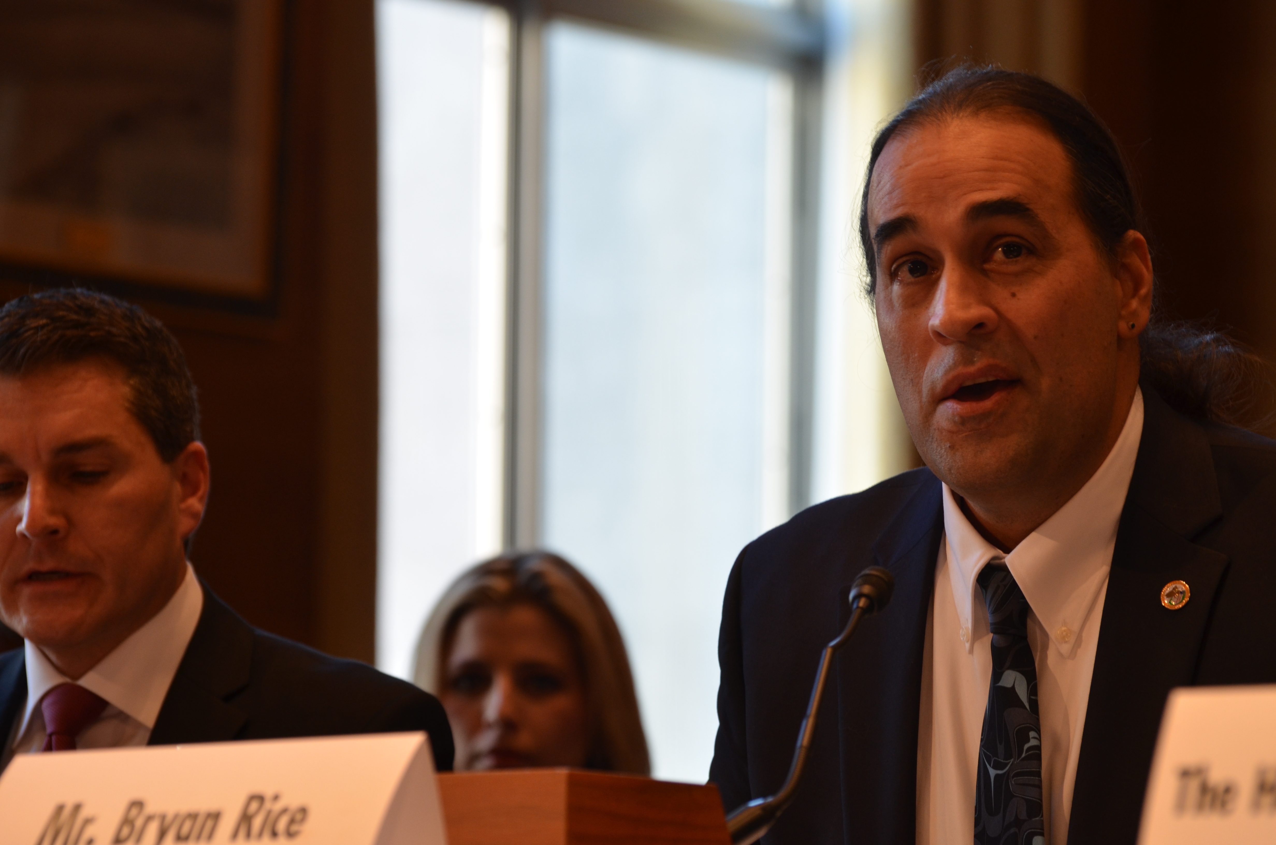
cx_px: 638
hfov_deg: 10.2
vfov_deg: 6.8
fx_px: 7163
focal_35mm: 202
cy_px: 422
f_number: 5.6
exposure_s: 1/100
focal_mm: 135
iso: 400
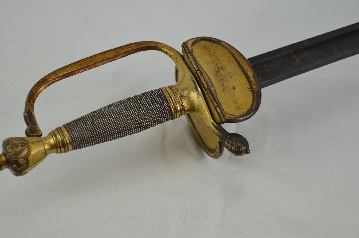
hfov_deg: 18.1
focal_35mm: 113
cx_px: 173
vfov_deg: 12.1
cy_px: 116
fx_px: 1124
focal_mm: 70
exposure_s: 1/250
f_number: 5.3
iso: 640
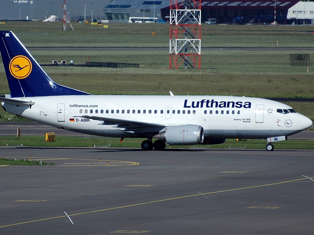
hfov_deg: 4.1
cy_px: 117
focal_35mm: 489
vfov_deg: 3.0
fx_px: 4435
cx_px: 141
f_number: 5.6
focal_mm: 300
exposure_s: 1/1600
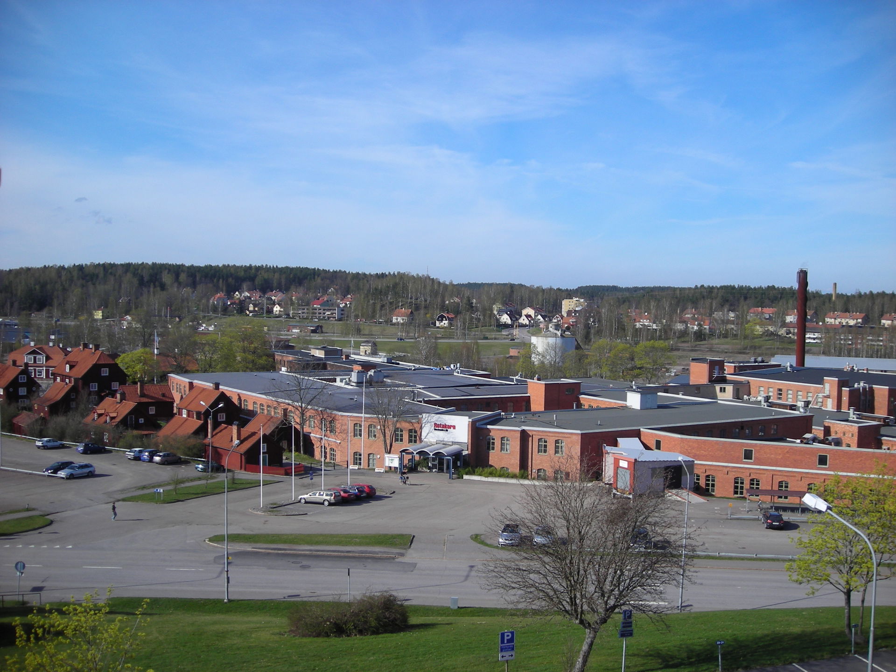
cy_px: 336
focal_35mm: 38
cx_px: 448
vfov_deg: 37.7
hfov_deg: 49.0
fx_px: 984
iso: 50
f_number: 6.4
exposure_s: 1/208
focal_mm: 6.3
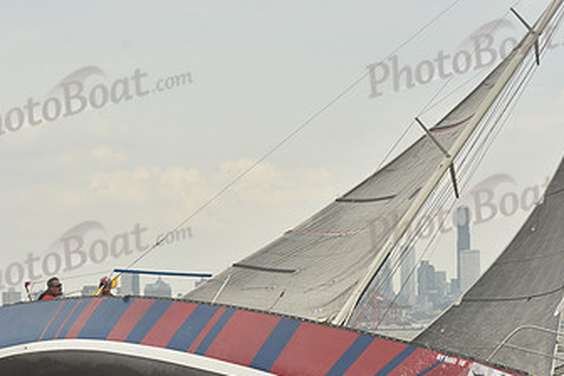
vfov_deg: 11.3
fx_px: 1896
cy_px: 320
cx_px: 280
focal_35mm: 121
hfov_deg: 16.9
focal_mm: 70
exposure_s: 1/800
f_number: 7.1
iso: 250
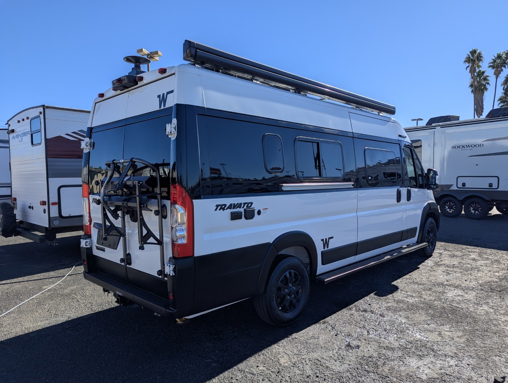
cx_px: 254
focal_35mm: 24
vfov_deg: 56.9
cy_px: 192
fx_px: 353
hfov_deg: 71.5
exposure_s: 1/2058
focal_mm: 6.81
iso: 46
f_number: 1.85
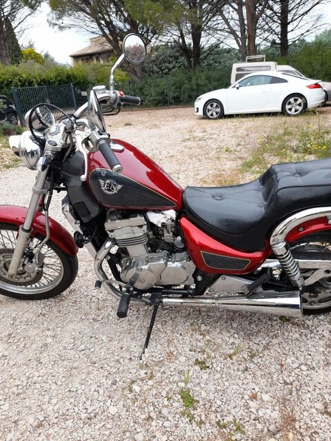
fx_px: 319
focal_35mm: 25
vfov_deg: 69.4
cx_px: 166
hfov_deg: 54.9
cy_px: 220
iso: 20
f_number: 2
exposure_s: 1/162
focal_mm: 4.6
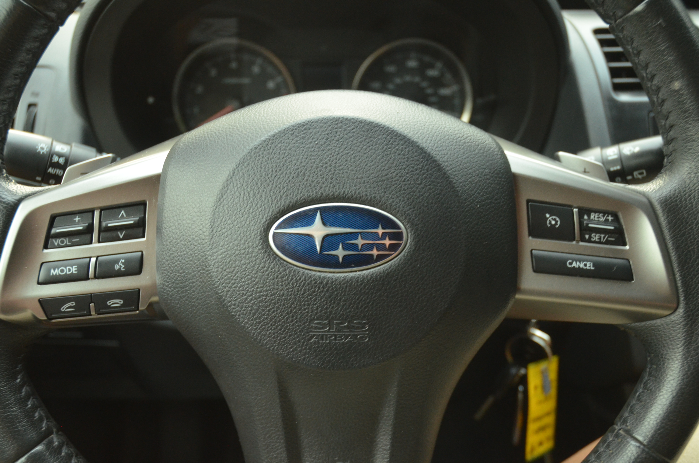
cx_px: 350
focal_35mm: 36
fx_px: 698
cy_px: 232
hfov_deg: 53.2
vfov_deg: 36.7
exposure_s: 1/30
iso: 1400
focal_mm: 24
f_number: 3.8
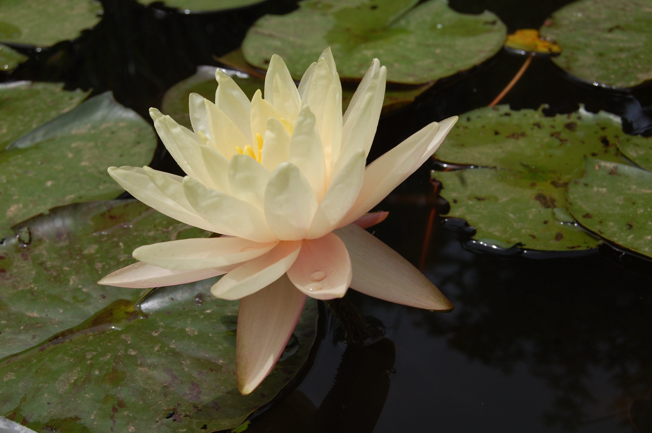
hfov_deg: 37.9
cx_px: 326
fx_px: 950
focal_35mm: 52
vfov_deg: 25.7
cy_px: 216
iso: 200
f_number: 10
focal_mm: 35
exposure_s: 1/400
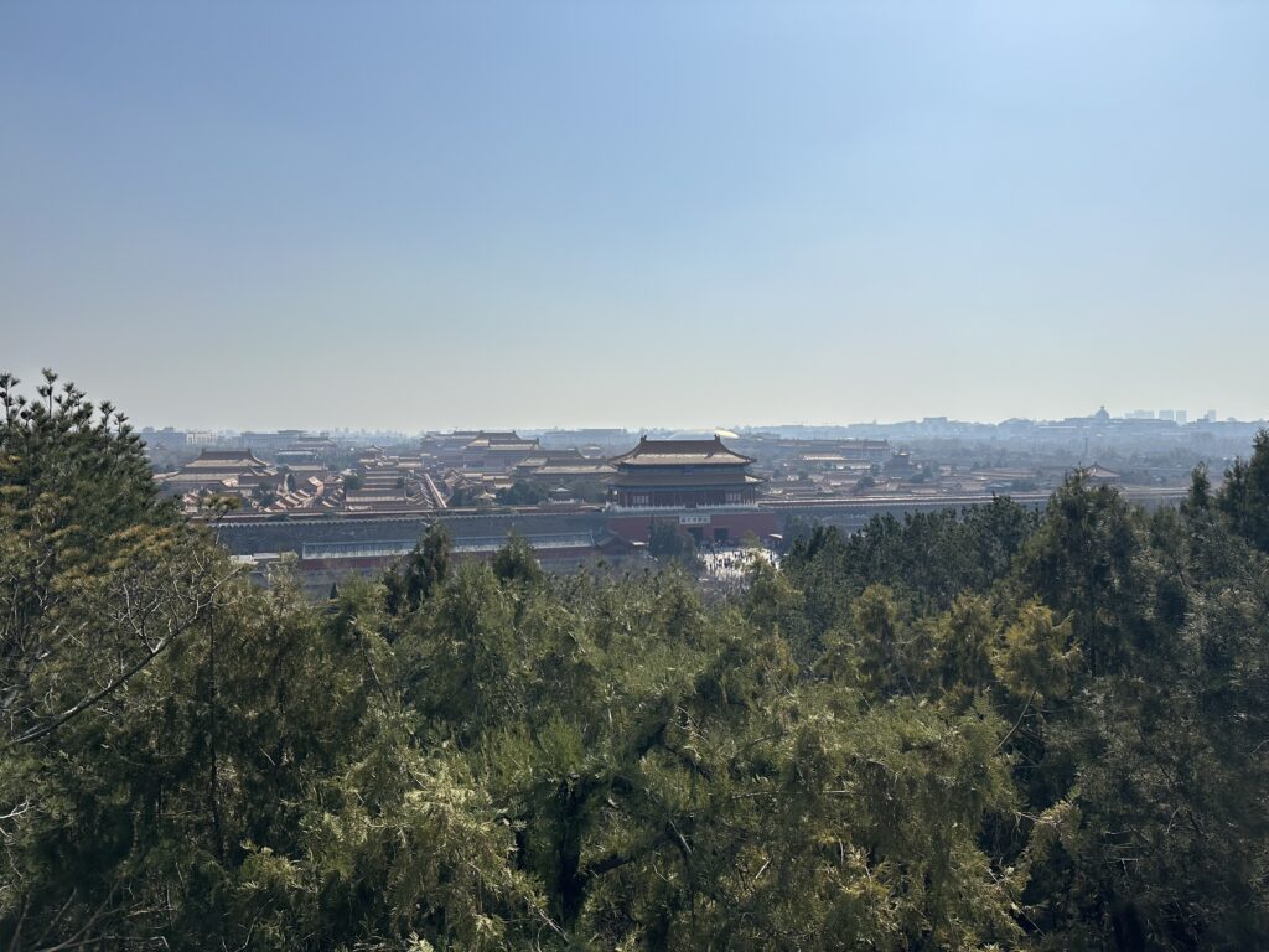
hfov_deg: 71.6
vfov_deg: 56.8
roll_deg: +0.1
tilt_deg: -2.7
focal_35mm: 24
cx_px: 634
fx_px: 880
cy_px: 476
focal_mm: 6.86
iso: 80
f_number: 1.78
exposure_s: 1/10753
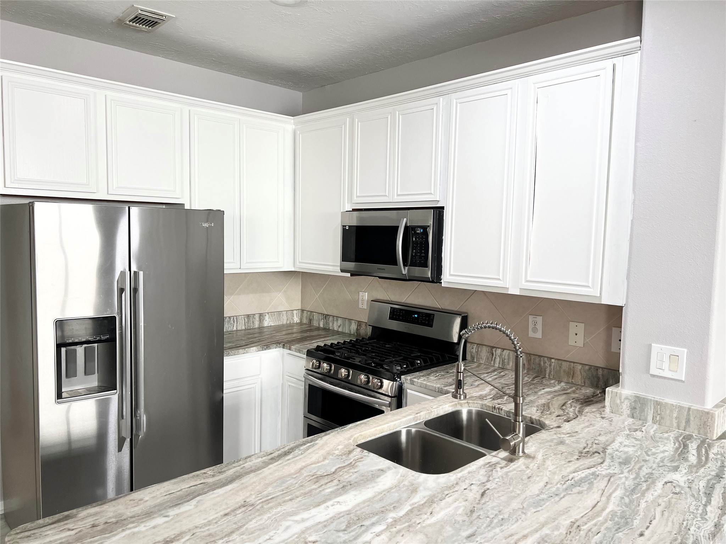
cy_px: 272
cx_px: 363
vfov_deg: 53.1
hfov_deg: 67.3
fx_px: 545
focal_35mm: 26
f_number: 1.5
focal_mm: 5.7
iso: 125
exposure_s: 1/120
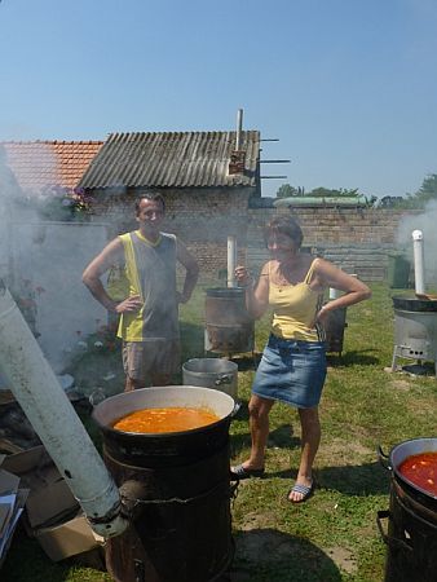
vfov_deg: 65.3
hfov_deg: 51.4
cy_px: 291
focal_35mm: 27
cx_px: 218
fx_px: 454
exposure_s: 1/640
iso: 80
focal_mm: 4.8
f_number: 4.5
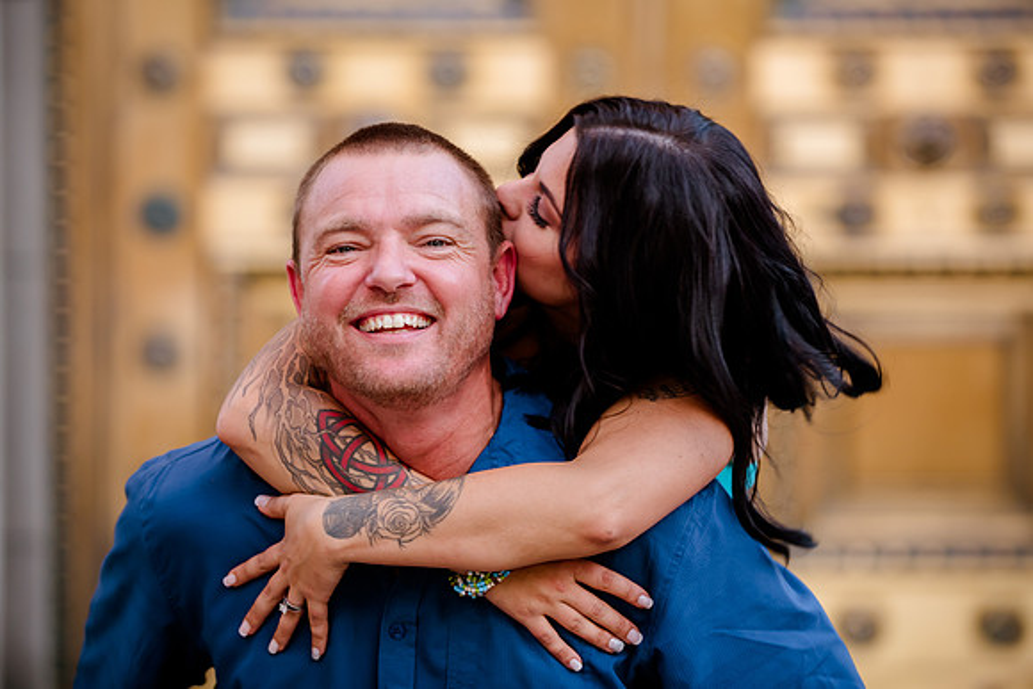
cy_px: 320
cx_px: 517
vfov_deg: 9.1
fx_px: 4333
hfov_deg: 13.6
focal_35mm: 151
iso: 500
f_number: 2.8
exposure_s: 1/250
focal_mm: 135
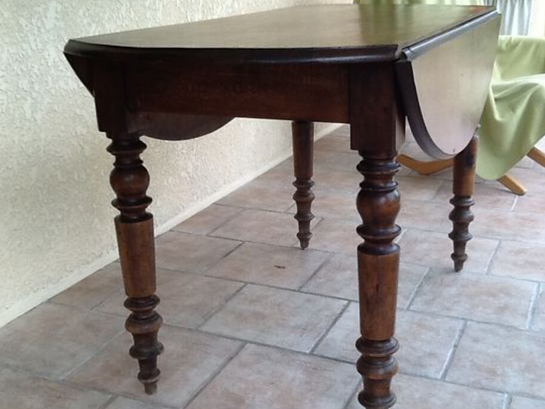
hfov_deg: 39.6
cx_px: 284
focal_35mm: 48
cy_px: 209
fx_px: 756
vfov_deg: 30.3
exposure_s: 1/230
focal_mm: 2.03
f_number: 2.4
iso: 40
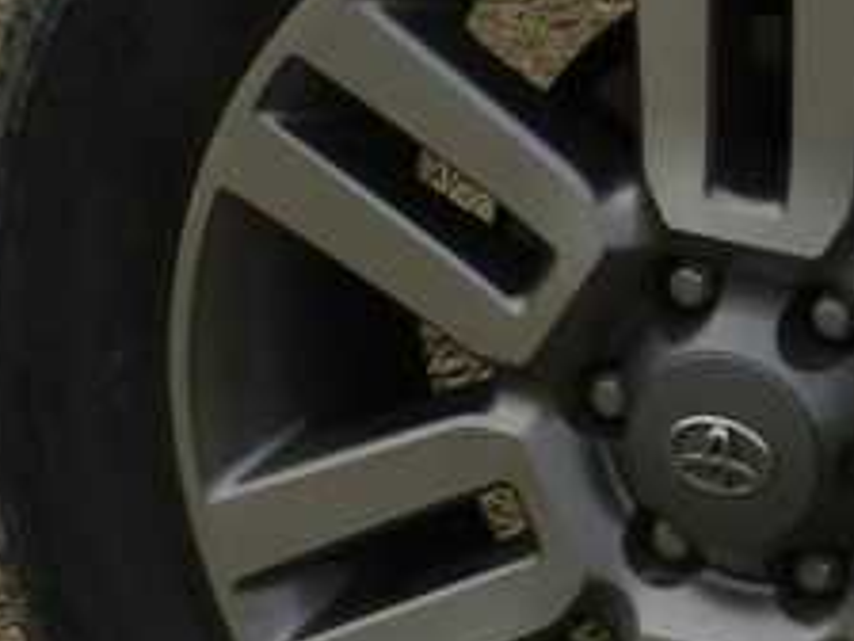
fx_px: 5255
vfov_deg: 6.9
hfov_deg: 9.3
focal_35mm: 213
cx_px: 757
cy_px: -271
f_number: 4.2
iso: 160
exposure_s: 1/640
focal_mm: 8.1
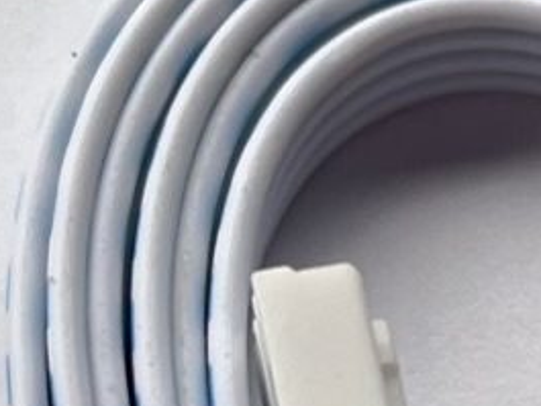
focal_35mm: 201
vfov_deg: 7.3
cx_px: 838
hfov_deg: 9.5
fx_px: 3143
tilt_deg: -69.5
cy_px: 535
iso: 100
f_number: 1.6
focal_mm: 5.1
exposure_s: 1/121
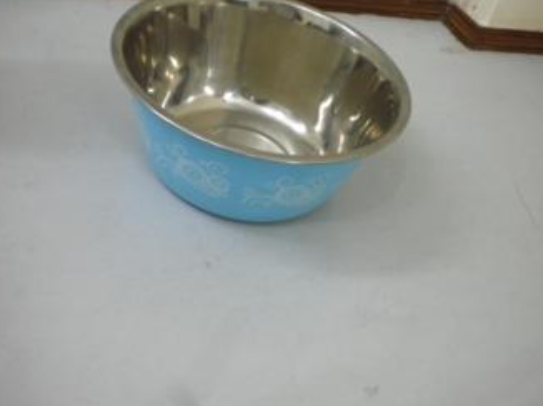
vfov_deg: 33.6
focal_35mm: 43
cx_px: 286
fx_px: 674
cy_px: 208
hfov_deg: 43.9
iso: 400
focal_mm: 6.3
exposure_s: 1/34.7
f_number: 3.1
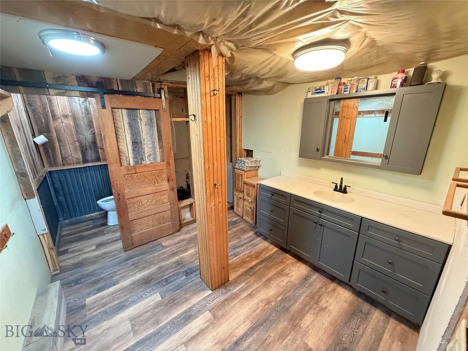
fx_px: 189
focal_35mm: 14
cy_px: 176
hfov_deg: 102.1
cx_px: 234
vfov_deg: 85.7
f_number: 2.2
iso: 640
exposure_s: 1/60
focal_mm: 2.22
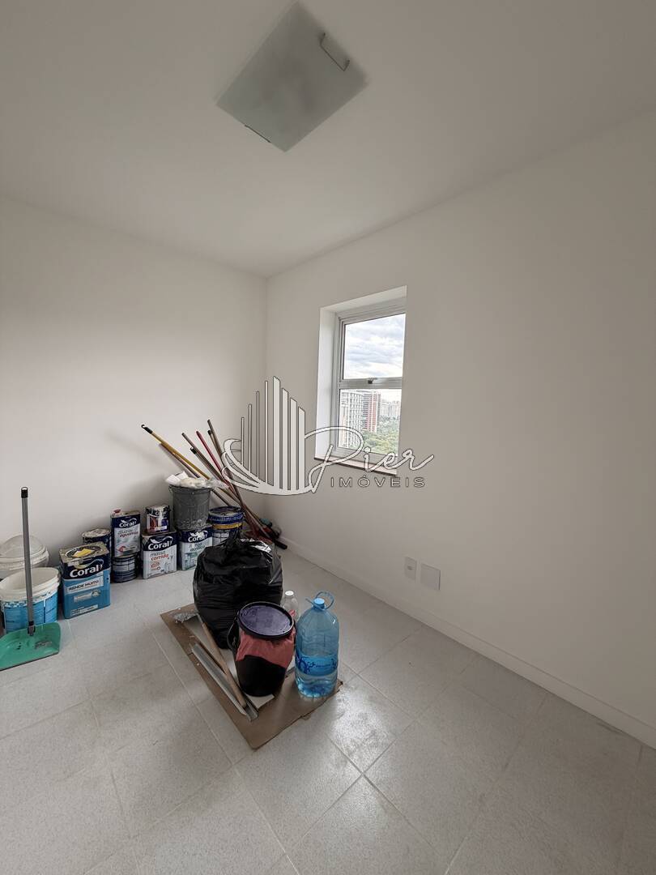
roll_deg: -1.8
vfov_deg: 102.1
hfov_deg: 85.7
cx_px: 328
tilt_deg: -4.5
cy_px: 438
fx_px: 354
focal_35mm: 14
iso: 100
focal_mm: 2.22
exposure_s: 1/120
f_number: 2.2
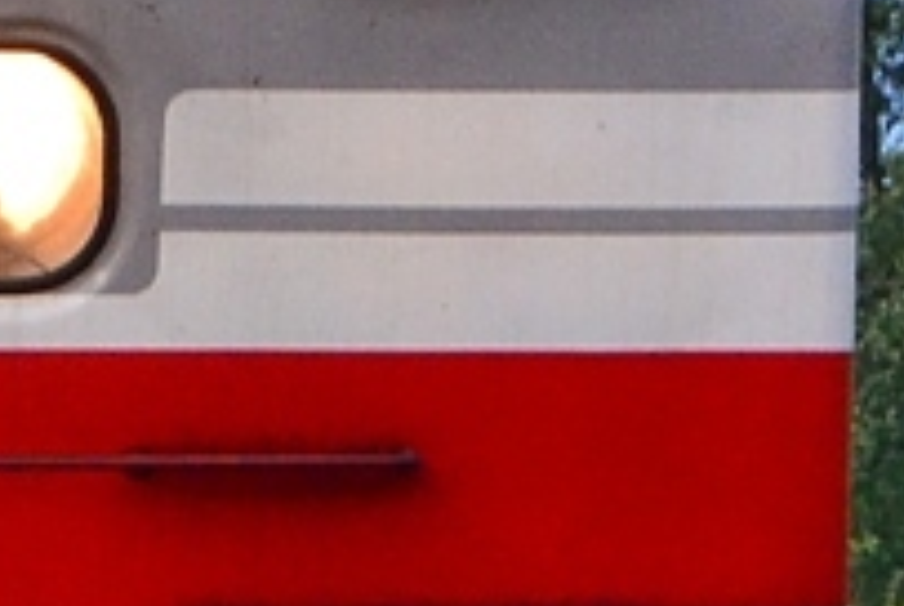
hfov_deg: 1.8
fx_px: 28970
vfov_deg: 1.2
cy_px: 138
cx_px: -334
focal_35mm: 1152
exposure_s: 1/160
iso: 1600
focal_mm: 130
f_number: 10
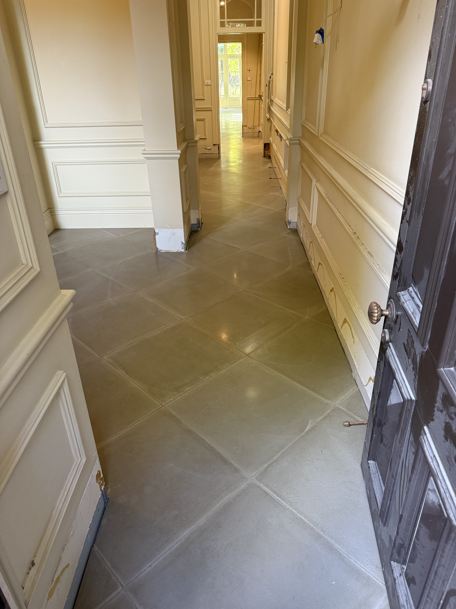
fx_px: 422
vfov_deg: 71.6
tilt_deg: -27.3
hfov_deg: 56.8
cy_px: 304
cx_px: 228
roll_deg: +0.7
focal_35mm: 24
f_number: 1.78
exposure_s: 1/50
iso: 250
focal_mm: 6.76
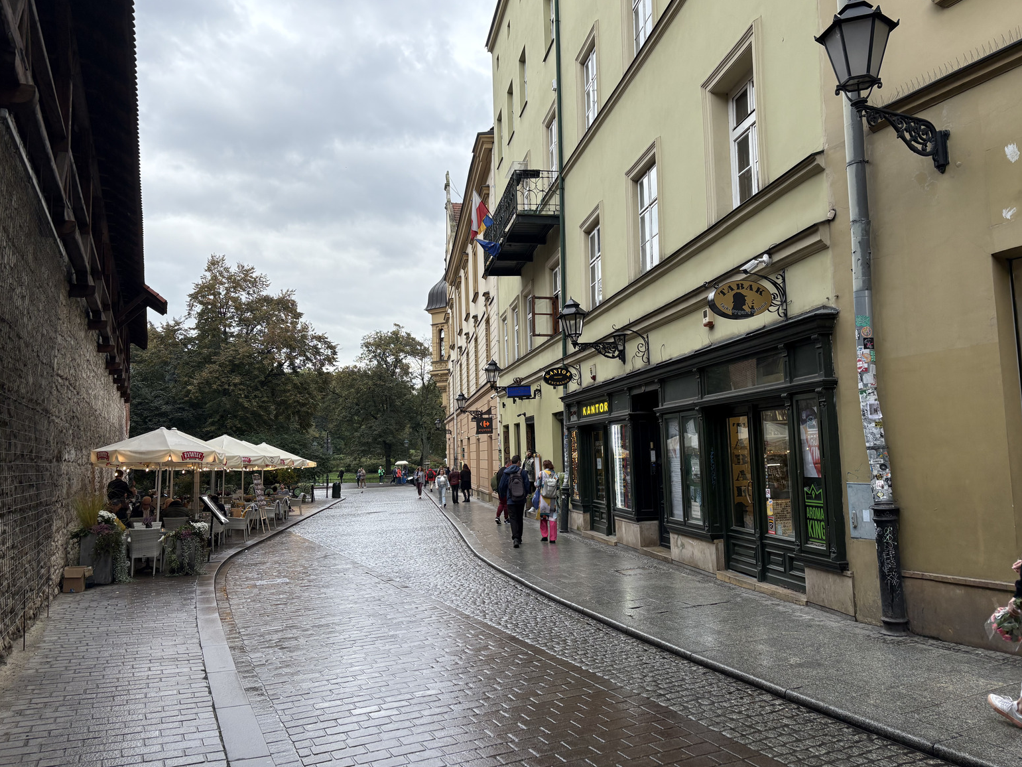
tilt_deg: +5.7
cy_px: 379
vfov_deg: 51.4
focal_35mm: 27
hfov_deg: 65.3
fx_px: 797
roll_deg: +1.9
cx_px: 513
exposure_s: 1/201
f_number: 1.6
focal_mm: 5.96
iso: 80
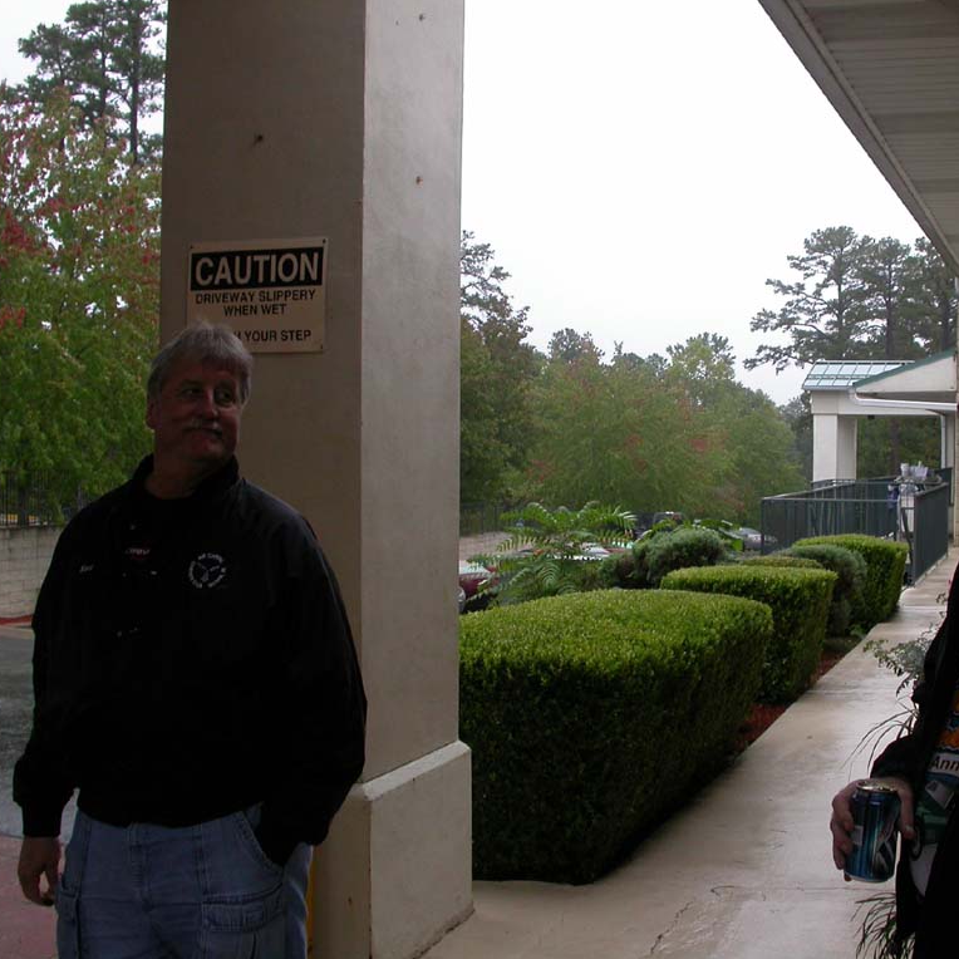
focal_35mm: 45
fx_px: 1410
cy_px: 480
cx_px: 604
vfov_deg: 37.6
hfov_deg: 37.3
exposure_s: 1/132
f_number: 4.2
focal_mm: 7.85
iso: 100
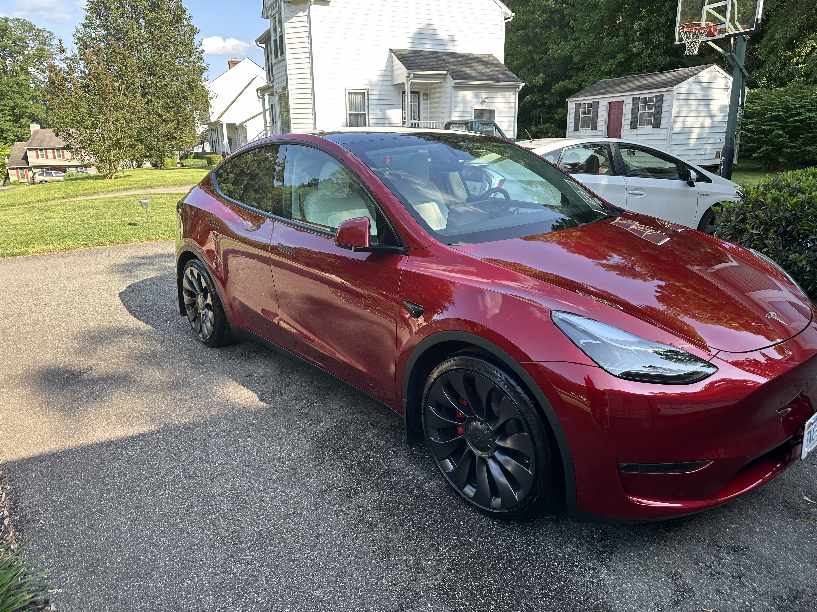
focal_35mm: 24
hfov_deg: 71.6
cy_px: 306
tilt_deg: -16.7
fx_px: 566
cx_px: 408
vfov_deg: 56.8
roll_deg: +0.6
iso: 80
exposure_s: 1/762
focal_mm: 6.86
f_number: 1.78
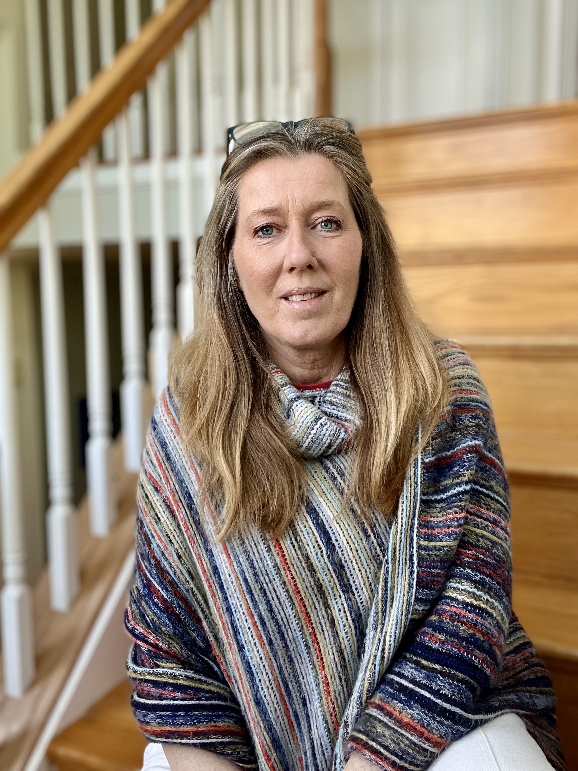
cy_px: 386
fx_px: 668
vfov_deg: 60.0
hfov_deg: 46.8
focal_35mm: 30
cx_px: 289
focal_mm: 2.71
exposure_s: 1/72
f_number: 2.2
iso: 100
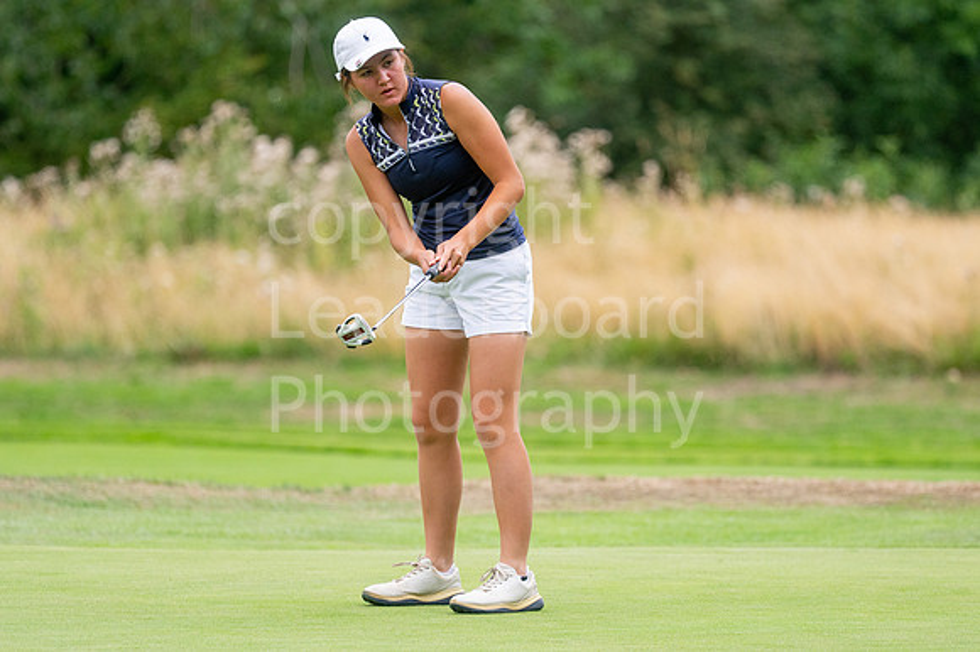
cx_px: 490
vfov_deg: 3.1
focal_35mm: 450
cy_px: 326
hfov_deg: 4.6
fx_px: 12243
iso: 500
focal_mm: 300
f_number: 4
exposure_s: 1/1600
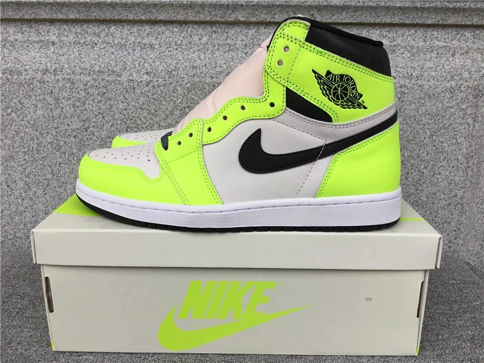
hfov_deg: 58.4
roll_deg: -0.1
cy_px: 182
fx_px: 433
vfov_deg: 45.4
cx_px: 242
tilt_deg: -15.1
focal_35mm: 31
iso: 25
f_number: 2.4
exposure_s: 1/120
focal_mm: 3.3
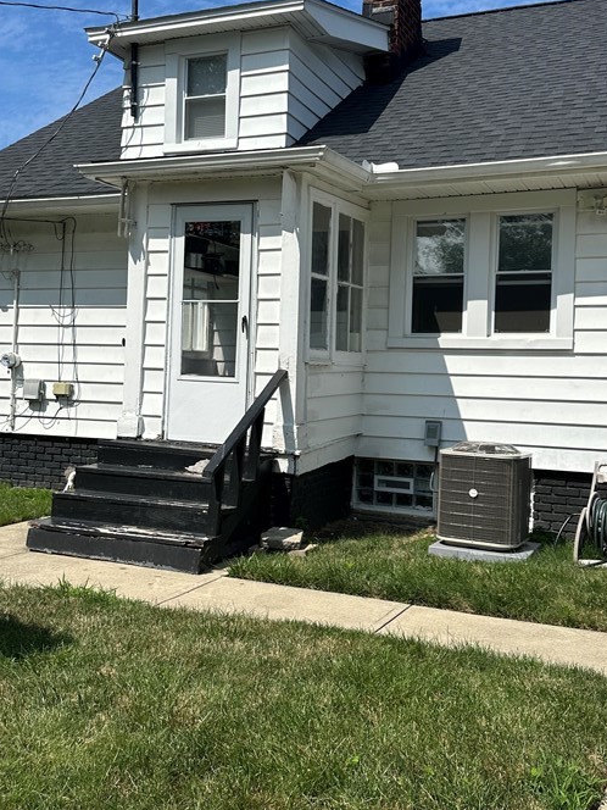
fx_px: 865
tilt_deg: +1.6
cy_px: 368
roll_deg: -2.4
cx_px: 311
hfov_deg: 38.7
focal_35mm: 37
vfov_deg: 50.1
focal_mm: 6.86
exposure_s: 1/5848
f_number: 1.78
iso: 80
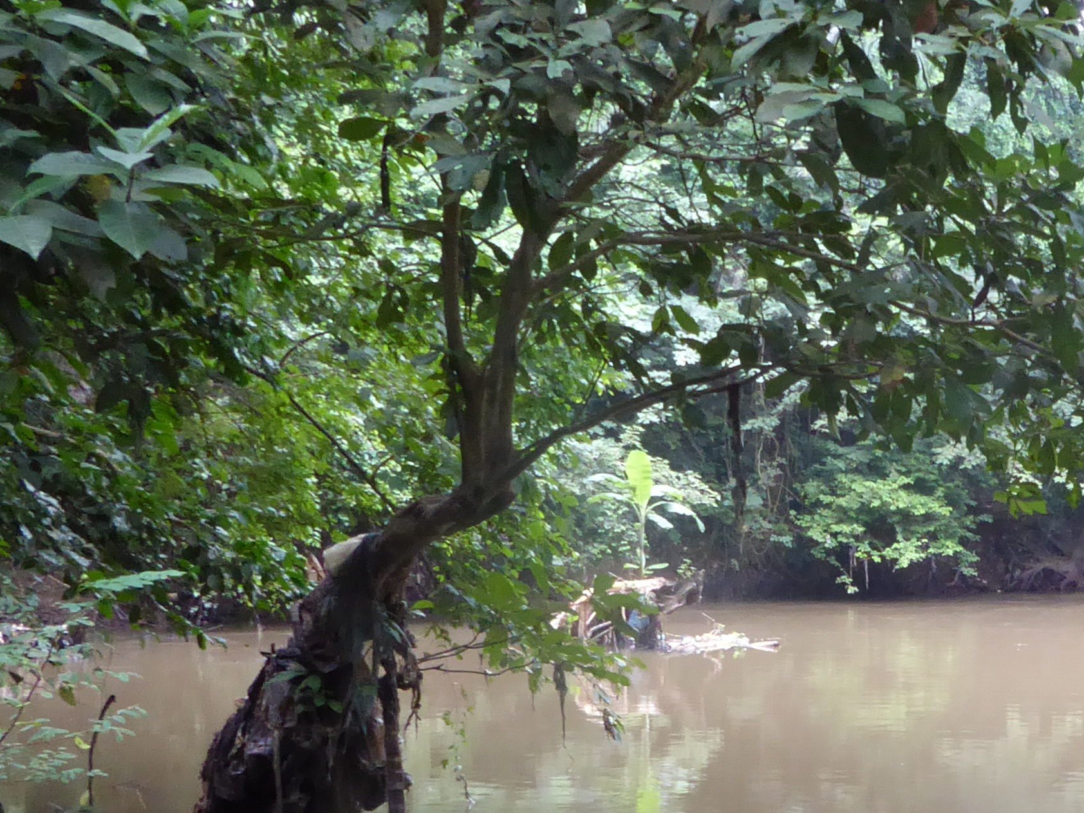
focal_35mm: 57
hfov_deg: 31.6
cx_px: 1039
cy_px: 807
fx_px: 1785
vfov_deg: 24.5
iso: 400
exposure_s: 1/8
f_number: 6.3
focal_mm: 4.3
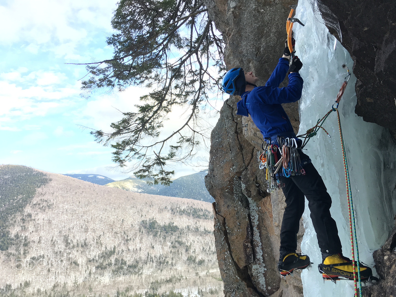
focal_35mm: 29
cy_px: 148
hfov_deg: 61.7
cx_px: 198
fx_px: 332
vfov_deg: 48.2
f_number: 2.2
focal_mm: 4.15
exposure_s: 1/120
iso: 32
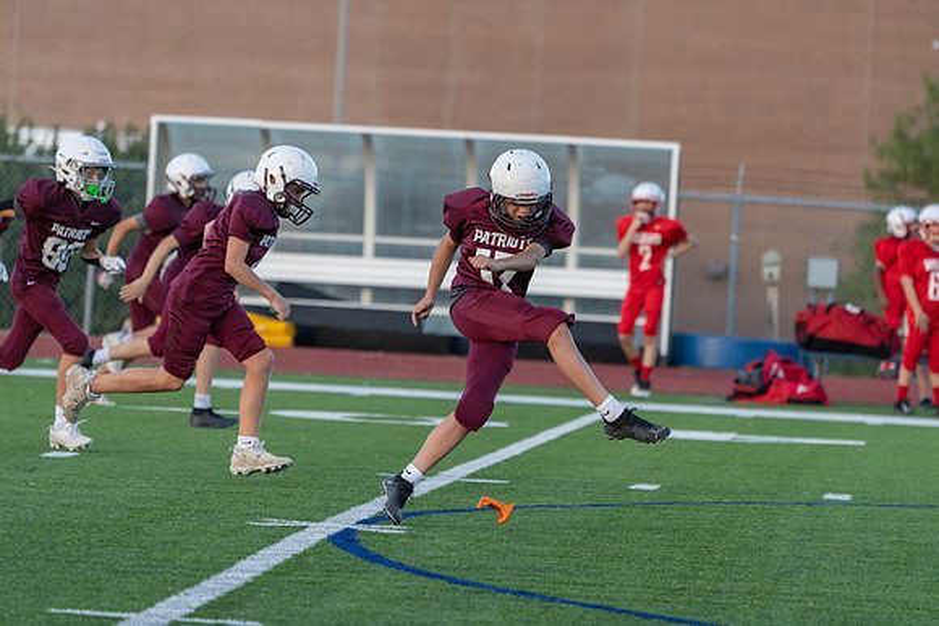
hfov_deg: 7.5
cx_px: 470
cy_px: 313
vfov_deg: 5.0
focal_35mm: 276
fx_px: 7200
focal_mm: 276
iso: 2000
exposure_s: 1/1250
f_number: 5.6
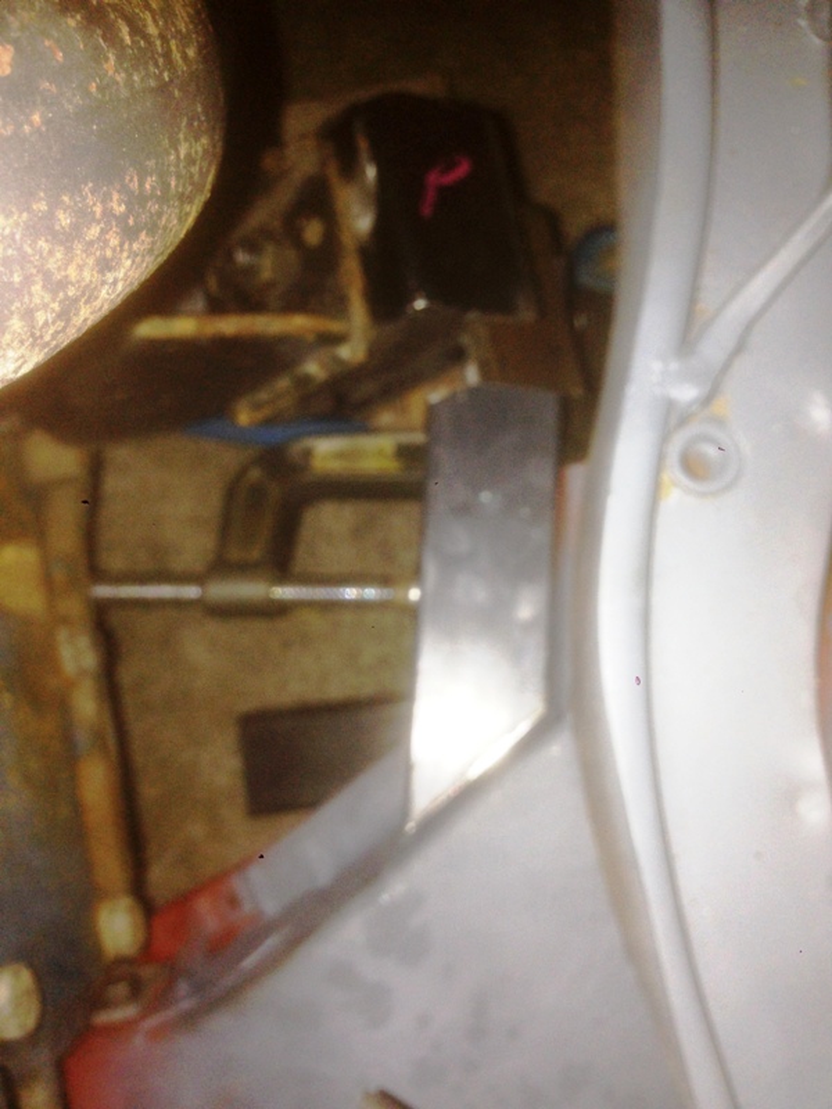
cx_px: 416
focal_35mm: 33
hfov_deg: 42.9
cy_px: 554
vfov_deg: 55.4
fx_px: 1058
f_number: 2.4
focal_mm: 4.12
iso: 80
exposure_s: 1/20
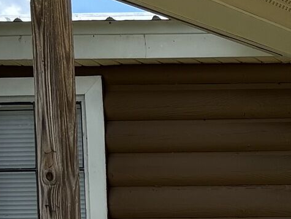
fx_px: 1413
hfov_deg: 9.8
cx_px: 775
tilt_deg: -4.6
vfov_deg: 8.5
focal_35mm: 168
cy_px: 385
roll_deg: +0.5
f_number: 1.6
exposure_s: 1/1190
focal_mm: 5.96
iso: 50
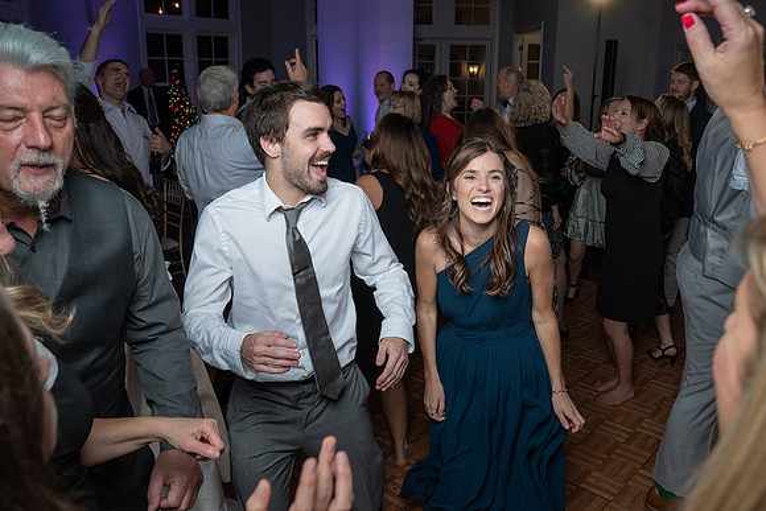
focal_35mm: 31
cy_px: 249
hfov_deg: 60.9
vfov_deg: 42.8
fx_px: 652
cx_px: 393
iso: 2000
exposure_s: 1/200
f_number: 5.6
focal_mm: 29
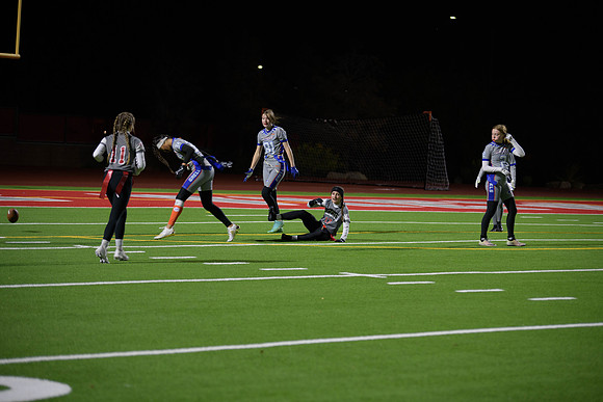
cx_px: 302
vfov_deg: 11.4
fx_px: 2010
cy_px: 201
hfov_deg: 17.1
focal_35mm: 120
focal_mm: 120
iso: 800
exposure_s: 1/200
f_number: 2.8
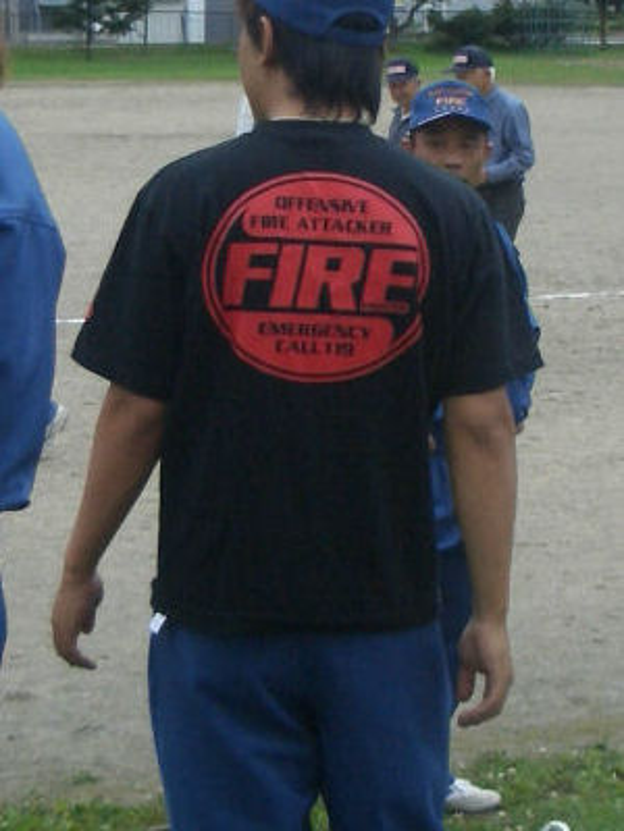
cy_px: 416
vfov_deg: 52.6
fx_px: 841
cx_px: 312
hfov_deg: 40.7
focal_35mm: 35
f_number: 2.6
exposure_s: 1/800
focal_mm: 5.8
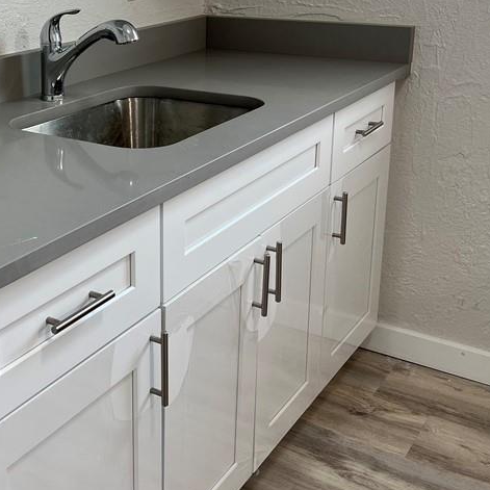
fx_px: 801
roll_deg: +1.6
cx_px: 88
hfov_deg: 32.9
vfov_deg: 33.6
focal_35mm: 50
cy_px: 146
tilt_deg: -16.0
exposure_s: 1/136
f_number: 1.5
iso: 64
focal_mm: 5.7
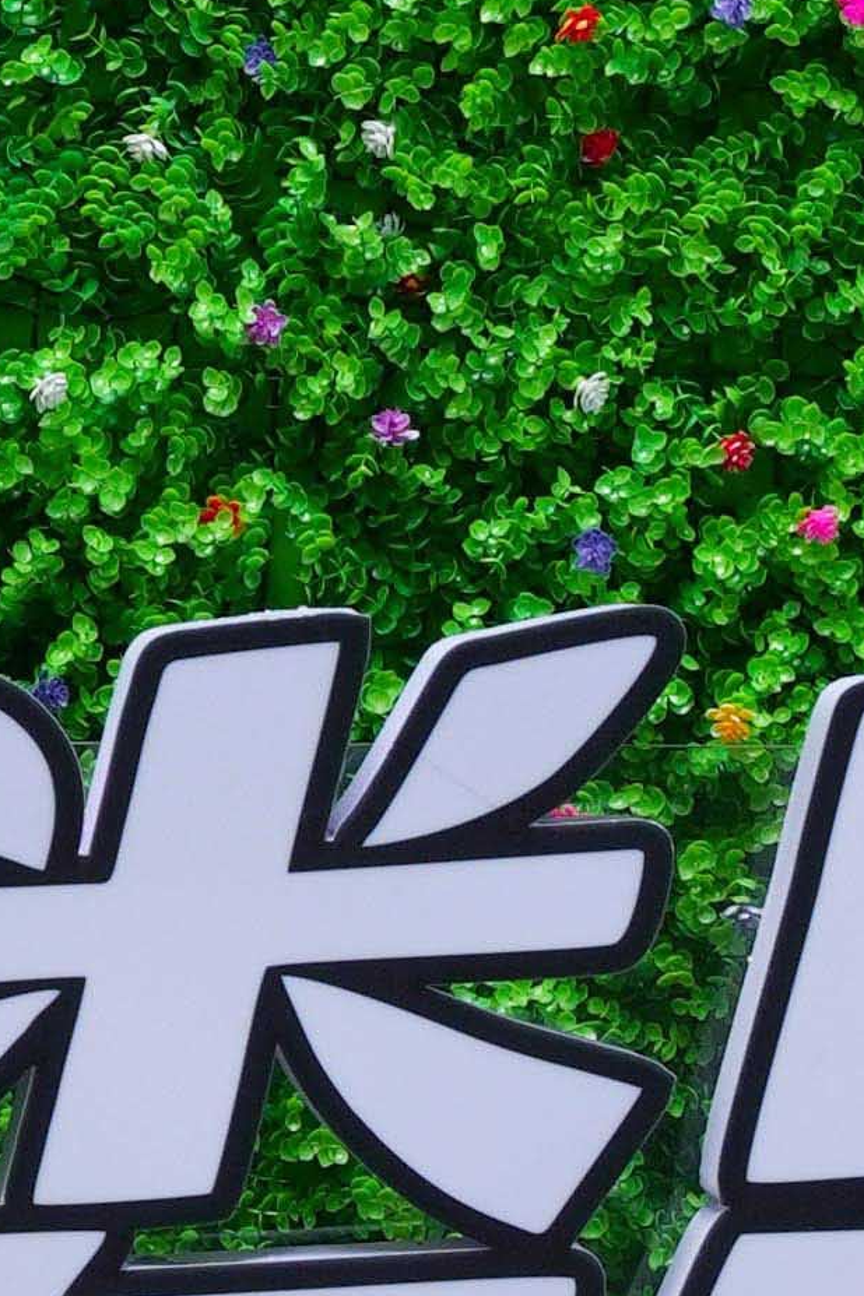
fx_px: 13067
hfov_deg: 3.8
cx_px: -196
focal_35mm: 363
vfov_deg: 5.6
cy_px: -491
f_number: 22
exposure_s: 1/125
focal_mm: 48
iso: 500
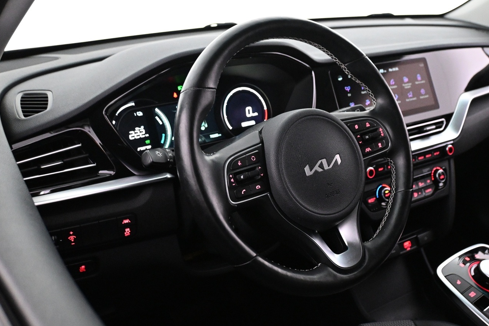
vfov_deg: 34.2
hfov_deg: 49.4
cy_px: 150
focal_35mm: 39
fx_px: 529
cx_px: 287
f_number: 3.8
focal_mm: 20.5
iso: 4000
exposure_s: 1/50
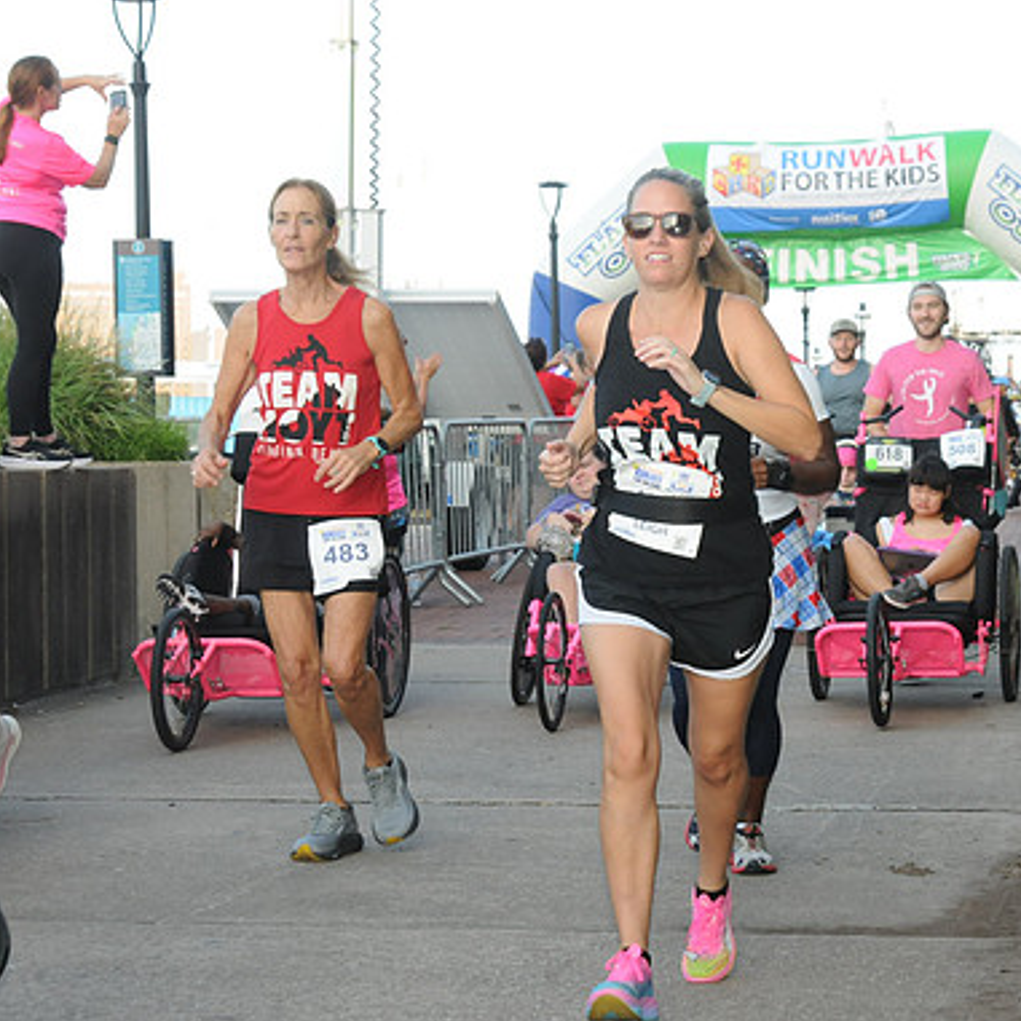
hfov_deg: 18.6
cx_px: 774
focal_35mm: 93
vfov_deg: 18.7
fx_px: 3103
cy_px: 510
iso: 800
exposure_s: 1/250
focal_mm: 48
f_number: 9
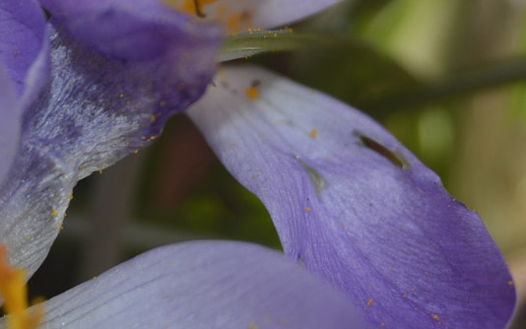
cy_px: -44
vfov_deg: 5.2
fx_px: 3606
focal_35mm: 252
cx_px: 243
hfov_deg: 8.3
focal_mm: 55
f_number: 6.3
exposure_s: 1/200
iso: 100
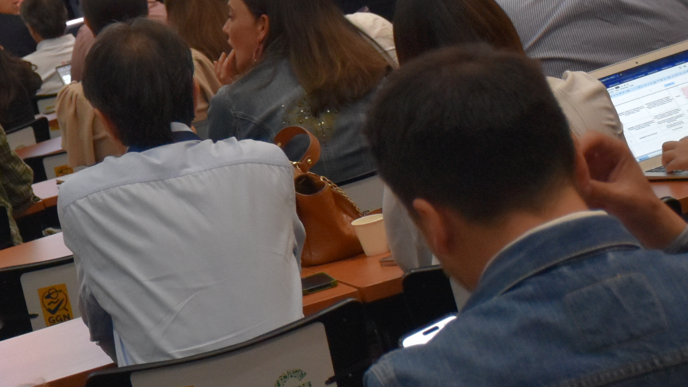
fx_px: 3057
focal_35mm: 168
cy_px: 81
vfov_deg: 7.2
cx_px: -262
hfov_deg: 12.4
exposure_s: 1/60
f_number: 4.2
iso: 1000
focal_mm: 35
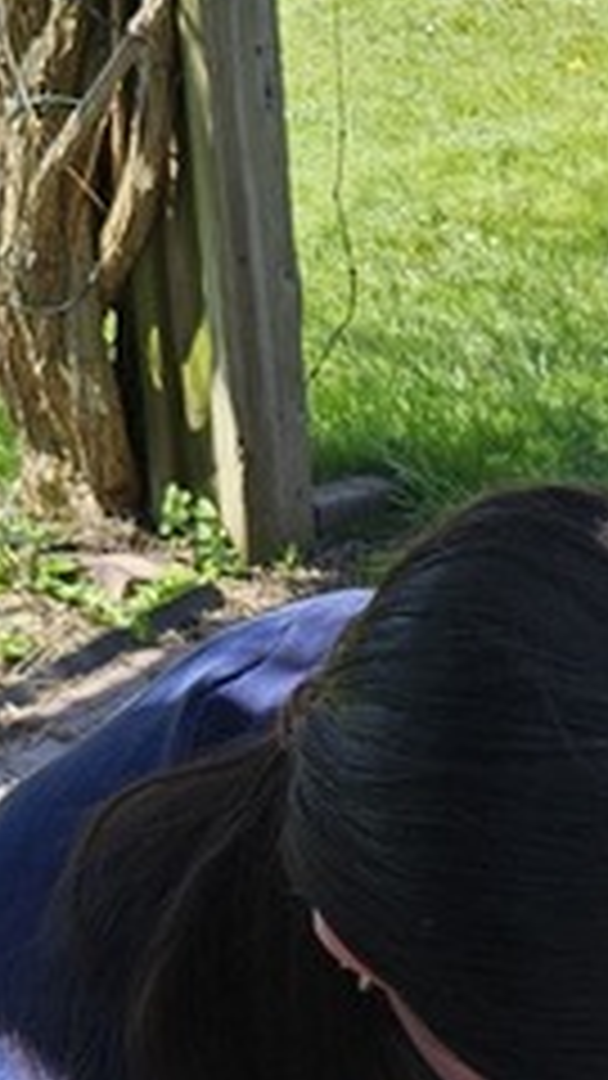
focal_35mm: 107
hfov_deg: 11.1
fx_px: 3067
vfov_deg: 18.7
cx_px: 698
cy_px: 1372
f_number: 1.8
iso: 25
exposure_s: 1/588
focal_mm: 5.4
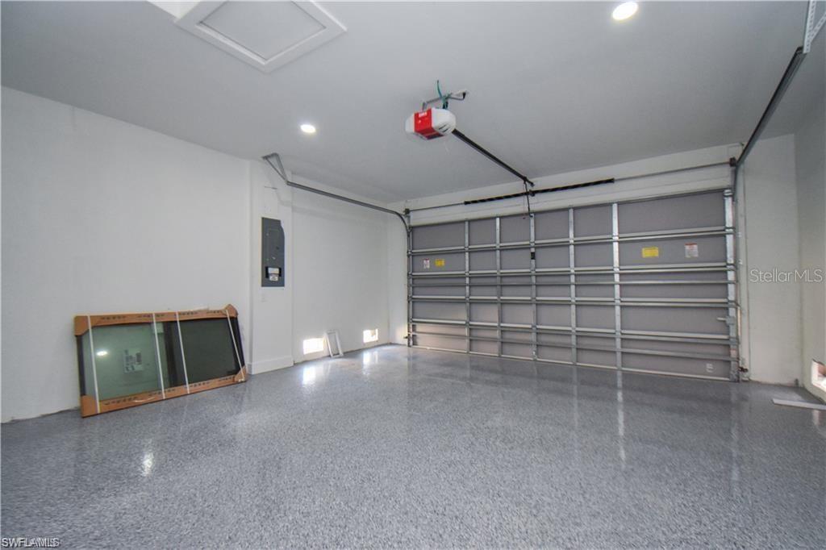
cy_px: 275
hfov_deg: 100.4
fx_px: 344
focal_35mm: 15
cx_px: 413
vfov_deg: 77.3
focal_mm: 10
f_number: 5.6
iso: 800
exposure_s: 1/125
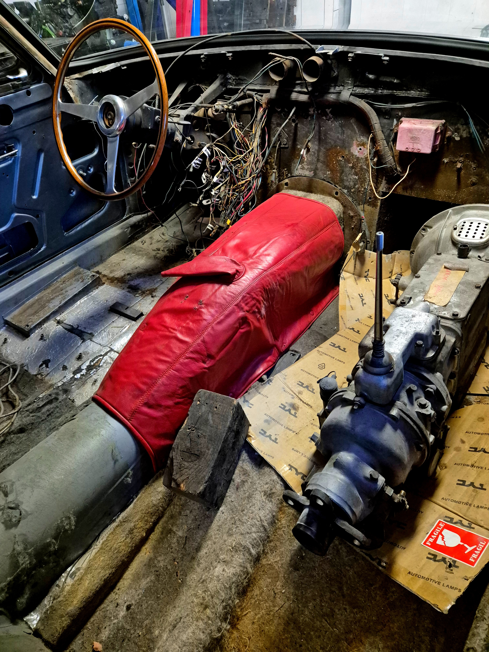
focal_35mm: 23
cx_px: 244
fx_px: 433
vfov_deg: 73.9
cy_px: 326
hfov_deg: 58.9
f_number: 1.8
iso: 2000
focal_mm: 5.4
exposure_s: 1/100
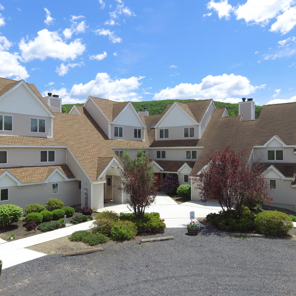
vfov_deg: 65.0
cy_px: 149
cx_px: 141
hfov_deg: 65.0
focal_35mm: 24
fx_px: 232
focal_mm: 3.61
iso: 100
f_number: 2.8
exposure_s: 1/1143
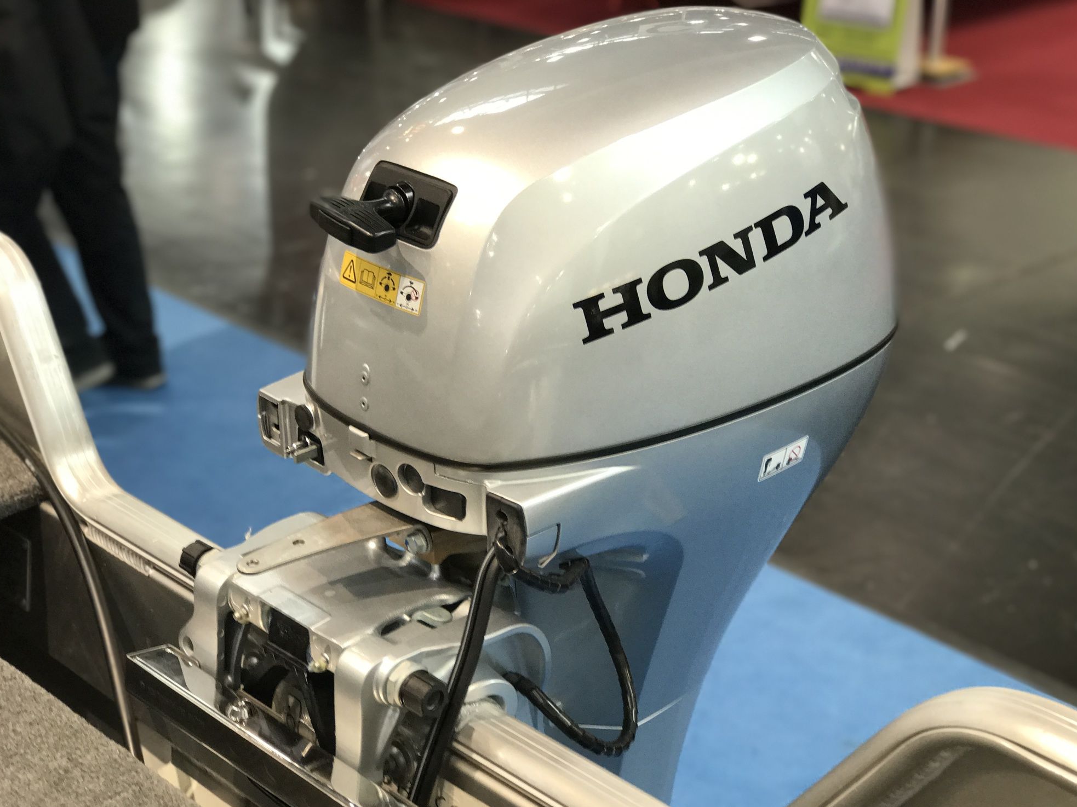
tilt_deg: -23.8
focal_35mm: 58
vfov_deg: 25.2
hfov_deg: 33.2
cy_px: 408
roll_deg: -1.0
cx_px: 543
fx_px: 1804
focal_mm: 6.6
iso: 100
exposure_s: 1/50
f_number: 2.8
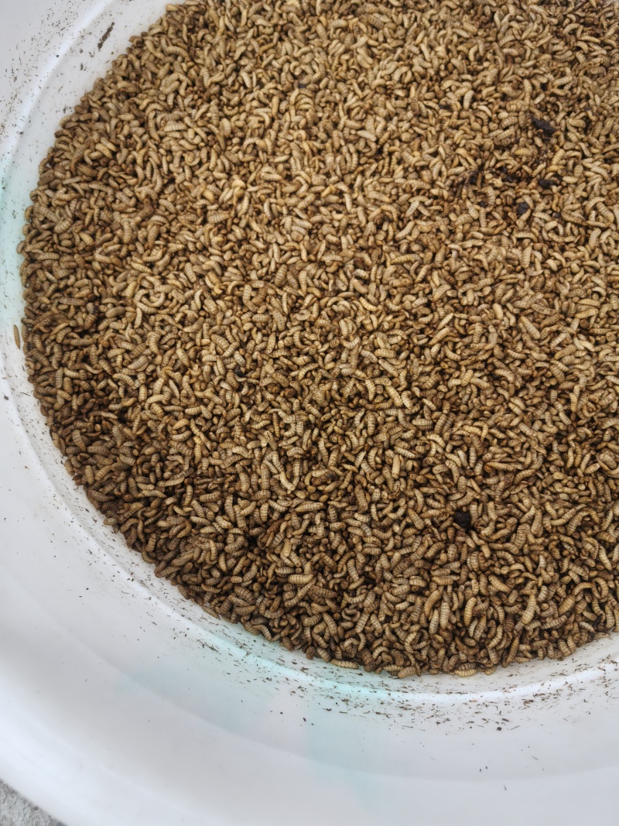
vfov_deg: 65.3
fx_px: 644
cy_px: 413
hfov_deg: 51.3
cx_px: 310
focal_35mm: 27
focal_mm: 5.72
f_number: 2
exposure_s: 1/1003
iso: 100
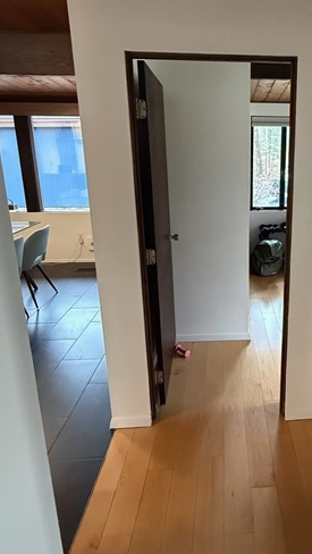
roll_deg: -0.8
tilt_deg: -11.5
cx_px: 247
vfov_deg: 75.8
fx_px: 352
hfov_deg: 45.5
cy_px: 235
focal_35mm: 24
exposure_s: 1/60
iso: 1250
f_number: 2.2
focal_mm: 2.22
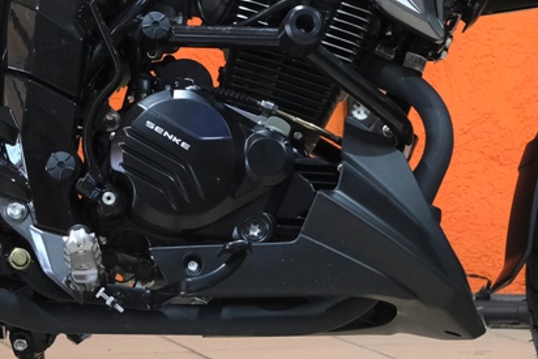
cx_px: 170
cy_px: -105
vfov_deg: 6.9
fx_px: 2960
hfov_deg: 10.4
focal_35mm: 198
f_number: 4
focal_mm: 34.2
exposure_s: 1/100
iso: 1600
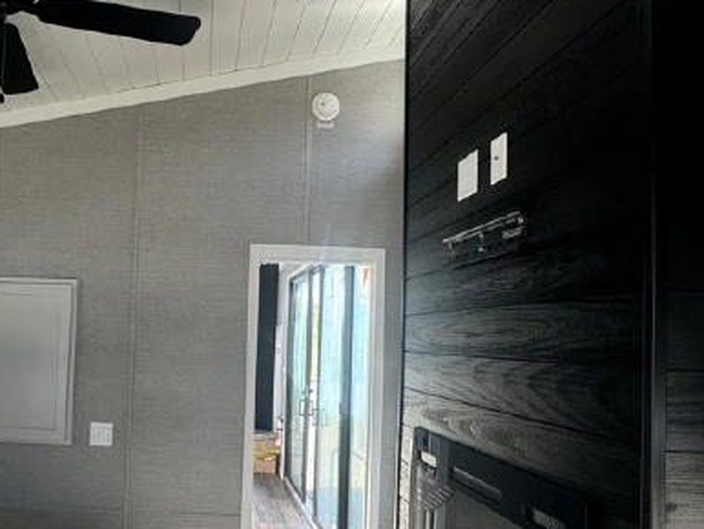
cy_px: 319
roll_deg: -2.8
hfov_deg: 58.5
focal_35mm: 29
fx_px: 590
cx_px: 179
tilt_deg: +0.8
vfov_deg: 48.0
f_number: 2.2
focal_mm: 2.22
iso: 100
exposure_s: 1/99
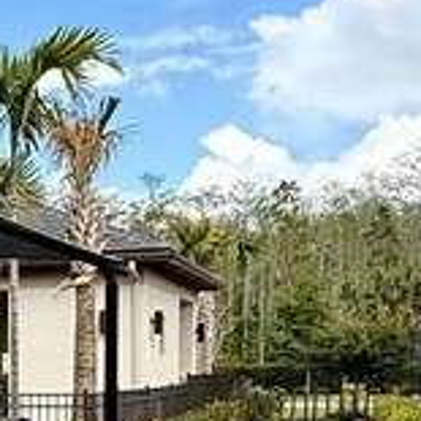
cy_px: 459
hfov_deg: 19.8
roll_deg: +1.2
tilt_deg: +0.0
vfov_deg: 20.2
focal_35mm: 82
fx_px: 1128
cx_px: -95
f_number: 2.2
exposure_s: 1/1125
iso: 64
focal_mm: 2.22
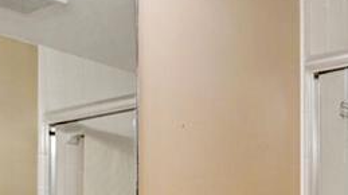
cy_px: 260
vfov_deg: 16.6
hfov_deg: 30.6
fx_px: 627
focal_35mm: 68
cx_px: 257
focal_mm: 14
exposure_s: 1/320
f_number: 3.2
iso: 1250
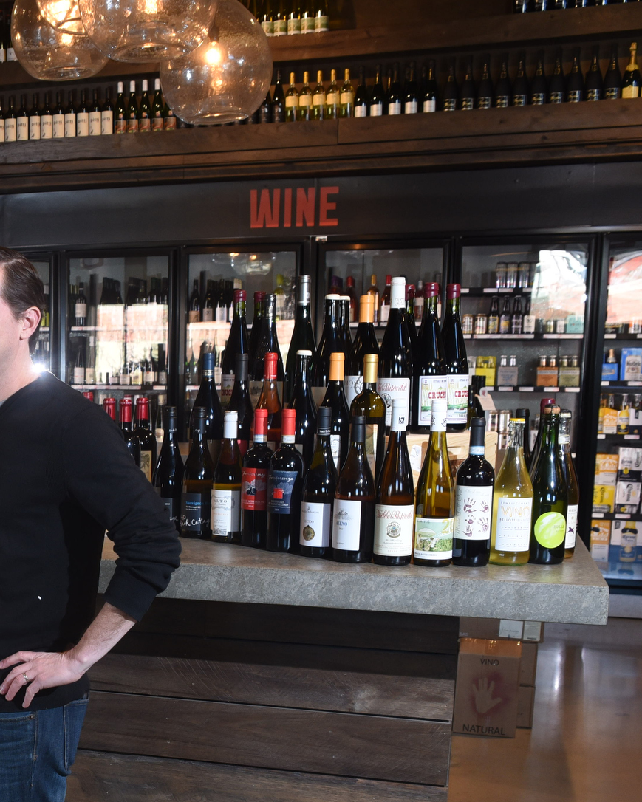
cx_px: -73
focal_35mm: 56
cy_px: 574
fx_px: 1330
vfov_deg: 33.1
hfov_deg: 25.1
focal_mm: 27
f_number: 5.6
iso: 800
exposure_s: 1/100
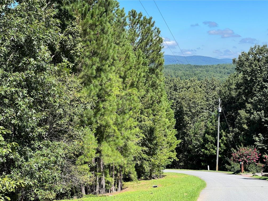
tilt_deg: -2.9
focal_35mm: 78
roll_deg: +1.8
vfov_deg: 18.9
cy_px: 102
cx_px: 133
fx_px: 604
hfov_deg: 25.0
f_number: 2.8
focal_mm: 9
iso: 32
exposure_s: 1/315
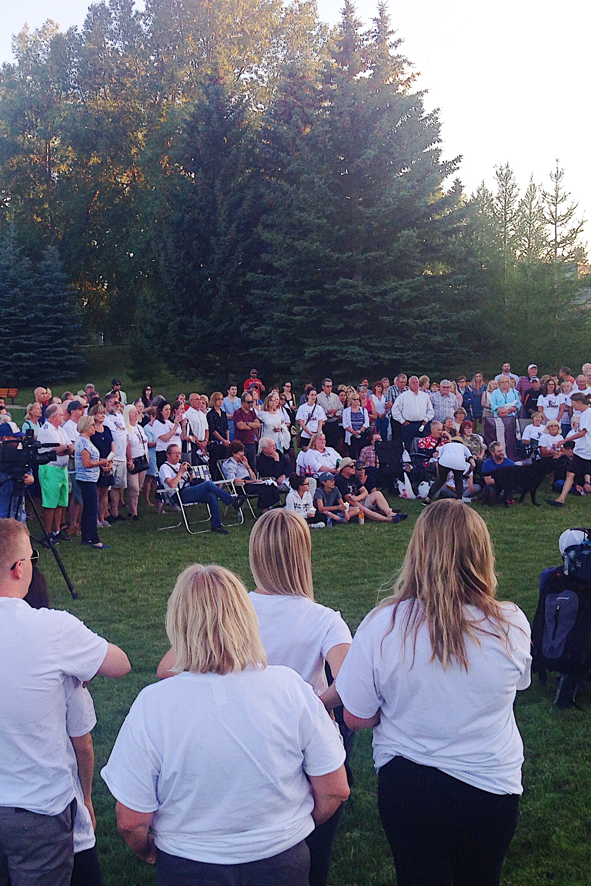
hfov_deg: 28.8
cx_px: 138
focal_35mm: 46
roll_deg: +1.8
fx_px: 1132
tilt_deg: -5.1
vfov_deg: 42.7
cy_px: 441
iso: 50
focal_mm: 4.12
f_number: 2.4
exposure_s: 1/157
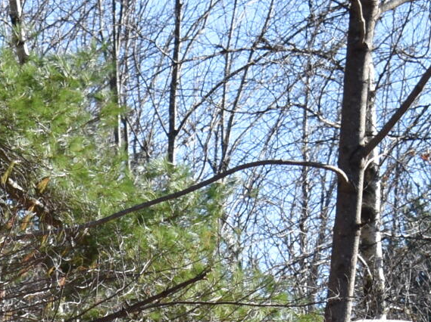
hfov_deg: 4.6
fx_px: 5208
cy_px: 640
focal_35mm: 419
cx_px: -568
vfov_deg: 3.5
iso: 110
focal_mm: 55
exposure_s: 1/200
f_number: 5.6
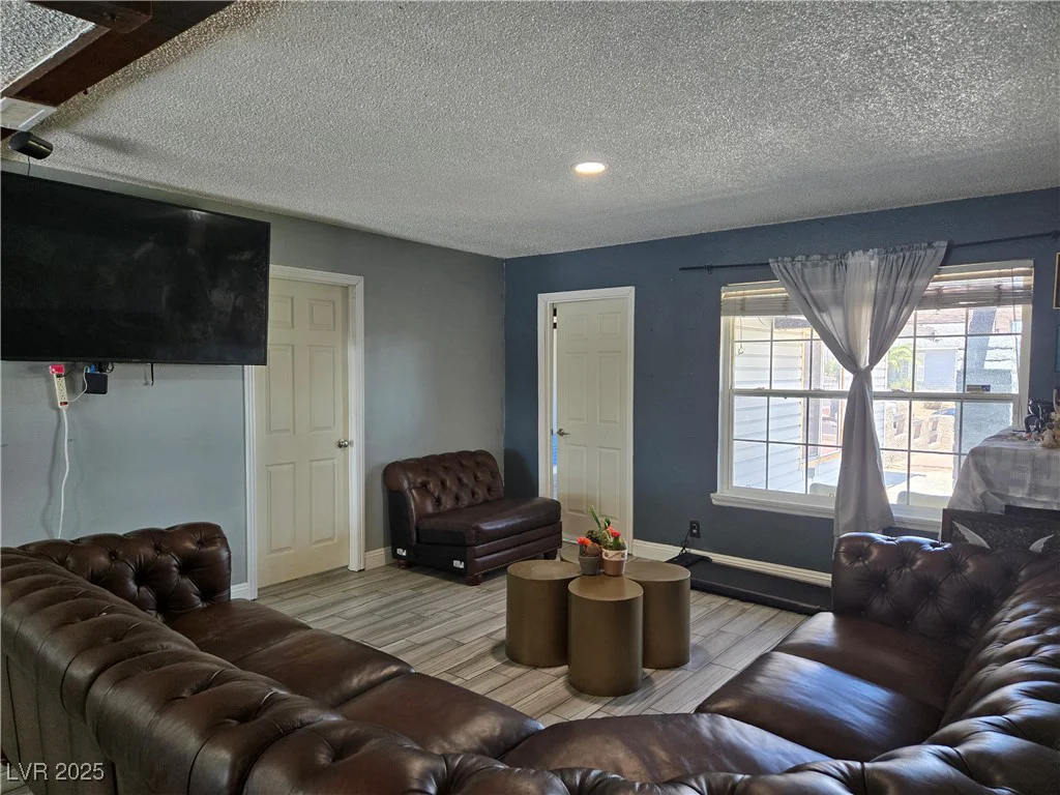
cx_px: 530
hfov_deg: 73.9
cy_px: 398
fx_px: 704
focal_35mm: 23
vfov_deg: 58.9
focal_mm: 5.4
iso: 250
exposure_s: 1/120
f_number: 1.8
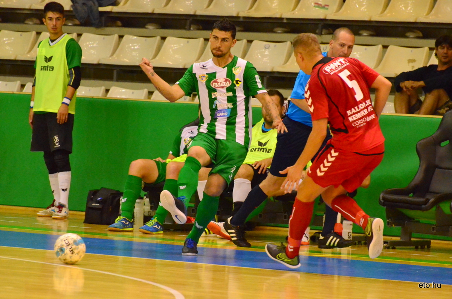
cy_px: 150
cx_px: 226
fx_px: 3947
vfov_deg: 4.3
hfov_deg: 6.6
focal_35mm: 315
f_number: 5.3
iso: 6400
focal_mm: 210
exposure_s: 1/640
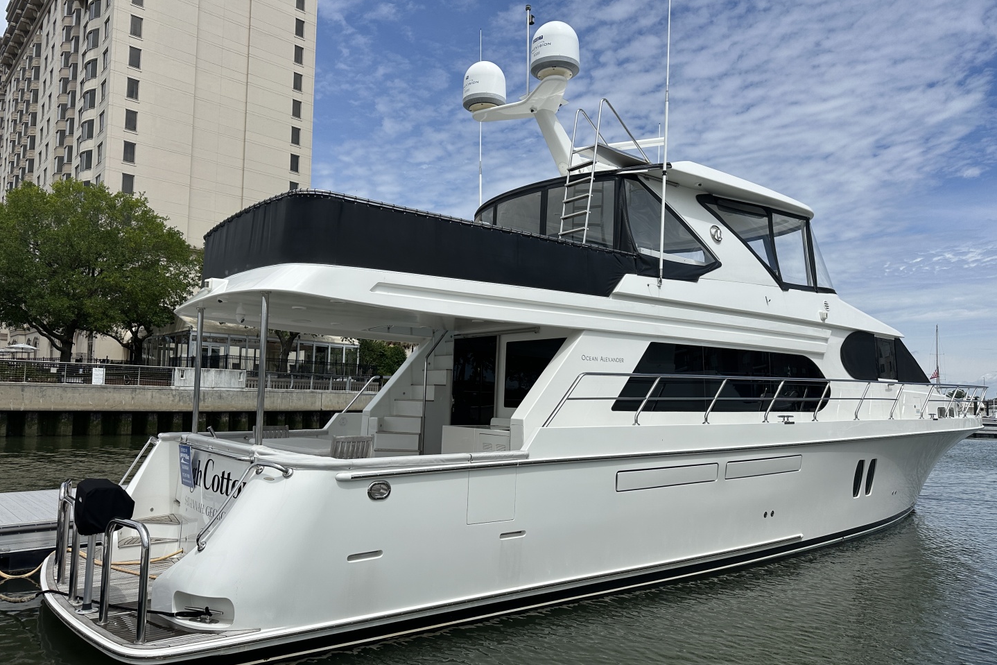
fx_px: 692
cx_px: 498
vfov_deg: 51.3
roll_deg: -1.8
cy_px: 355
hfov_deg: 71.5
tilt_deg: +3.9
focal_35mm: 25
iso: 80
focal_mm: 6.86
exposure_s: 1/8929
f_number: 1.78
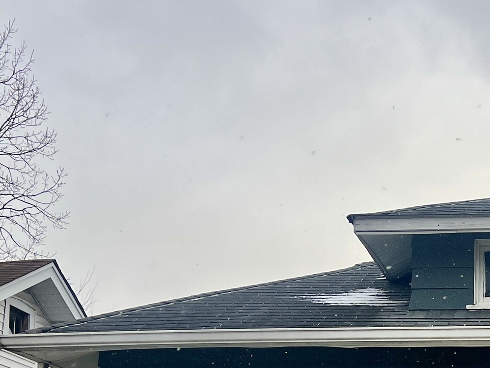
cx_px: 545
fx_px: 1133
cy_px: 509
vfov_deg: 17.1
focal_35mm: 80
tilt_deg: +4.9
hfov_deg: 22.9
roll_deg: -0.5
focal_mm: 5.7
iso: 50
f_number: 1.5
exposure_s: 1/506
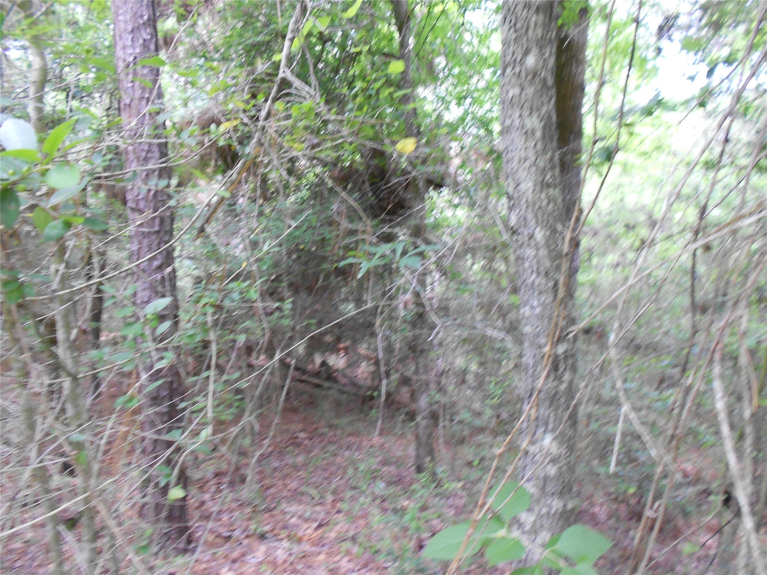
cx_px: 384
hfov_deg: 67.3
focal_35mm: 26
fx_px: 576
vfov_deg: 53.1
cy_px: 288
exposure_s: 1/30
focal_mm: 4.6
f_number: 3.2
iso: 200
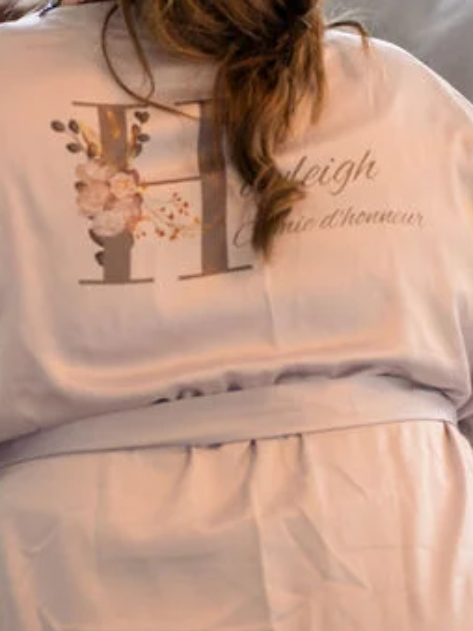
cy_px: 152
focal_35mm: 218
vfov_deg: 9.1
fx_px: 3974
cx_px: 138
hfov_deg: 6.8
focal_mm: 75
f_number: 2.8
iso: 800
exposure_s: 1/200
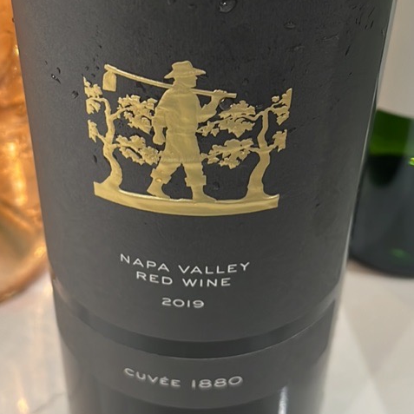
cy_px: 156
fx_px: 947
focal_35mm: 70
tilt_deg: -36.7
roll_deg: -0.6
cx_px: 207
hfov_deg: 24.7
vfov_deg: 24.6
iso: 250
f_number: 1.6
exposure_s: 1/60
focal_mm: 5.1
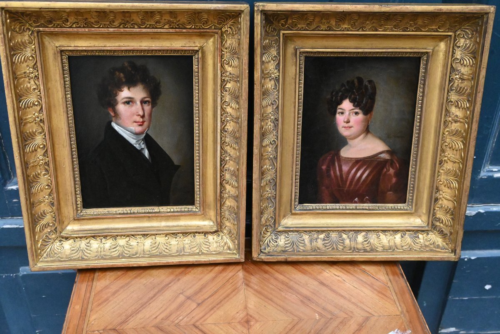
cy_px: 167
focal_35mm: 38
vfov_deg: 34.8
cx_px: 250
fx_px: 531
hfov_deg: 50.4
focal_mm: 25.5
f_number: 6.3
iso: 9000
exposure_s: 1/4000
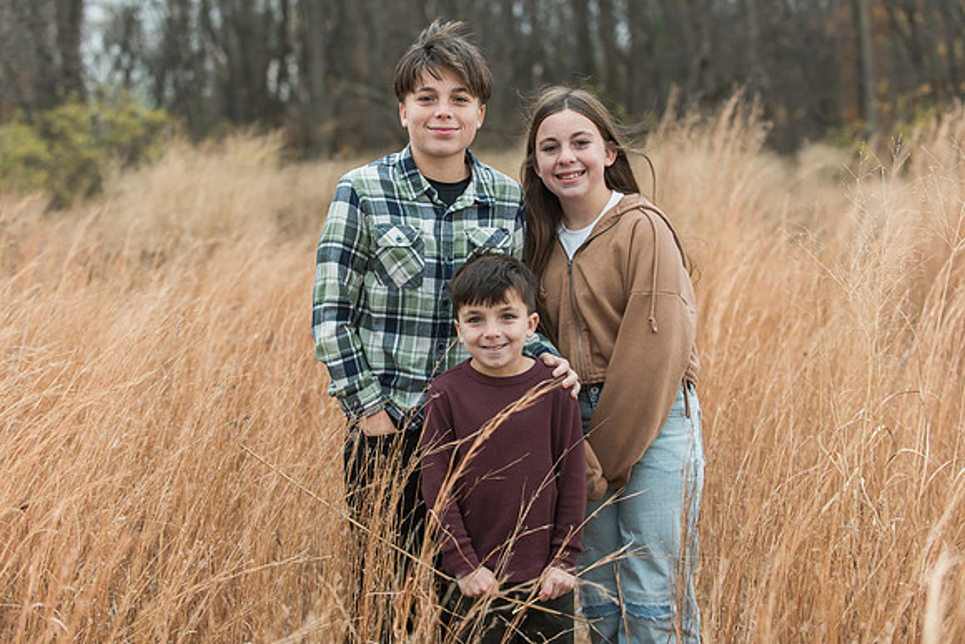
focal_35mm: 71
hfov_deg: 28.3
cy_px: 322
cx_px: 482
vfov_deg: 19.1
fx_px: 1915
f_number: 3.5
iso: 1000
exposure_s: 1/250
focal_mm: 70
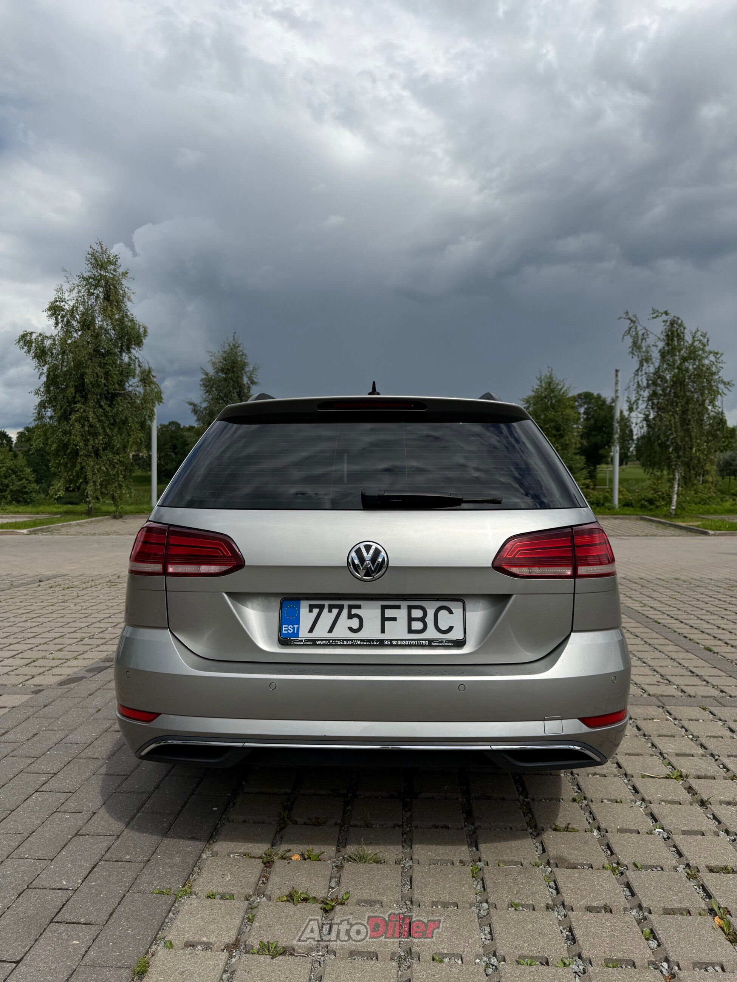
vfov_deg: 71.6
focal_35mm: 24
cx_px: 368
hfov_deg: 56.8
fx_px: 681
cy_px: 491
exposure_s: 1/6711
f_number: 1.78
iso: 80
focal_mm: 6.76
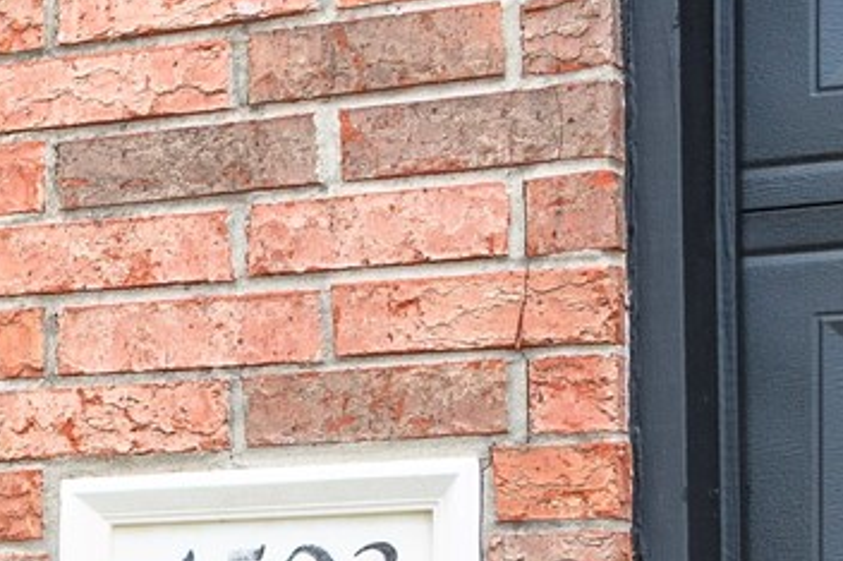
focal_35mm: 136
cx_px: -1171
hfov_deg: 12.1
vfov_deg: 9.9
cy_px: 724
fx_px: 3182
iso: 125
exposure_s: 1/80
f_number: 11
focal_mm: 22
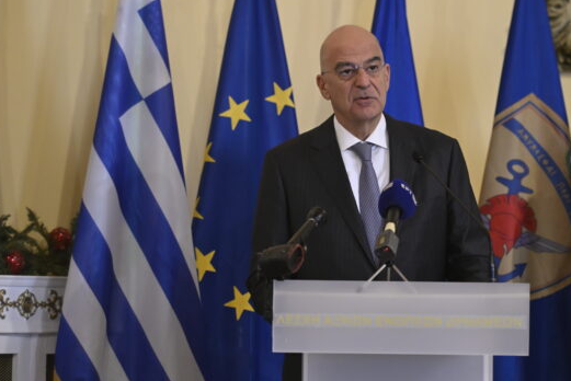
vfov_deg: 6.2
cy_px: 198
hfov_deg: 9.3
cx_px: 389
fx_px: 3507
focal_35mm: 221
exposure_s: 1/250
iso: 3200
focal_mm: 150
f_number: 3.2
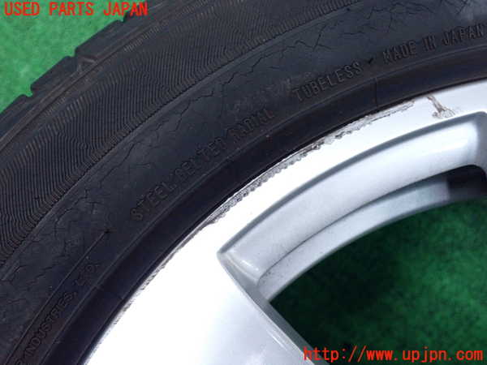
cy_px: 182
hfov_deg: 49.0
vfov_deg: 37.7
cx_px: 244
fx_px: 535
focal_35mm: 38
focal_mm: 6.83
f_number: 2.7
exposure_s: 1/125
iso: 800
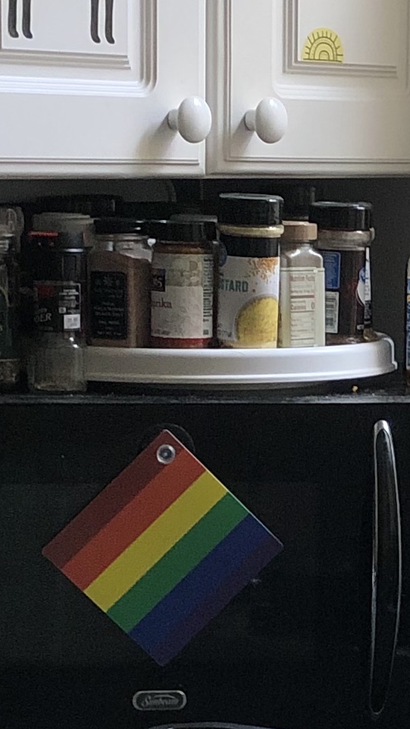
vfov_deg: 16.7
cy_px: 516
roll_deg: -0.4
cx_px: 481
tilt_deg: -7.8
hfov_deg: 9.4
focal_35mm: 128
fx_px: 2472
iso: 25
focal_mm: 3.99
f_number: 1.8
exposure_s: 1/30
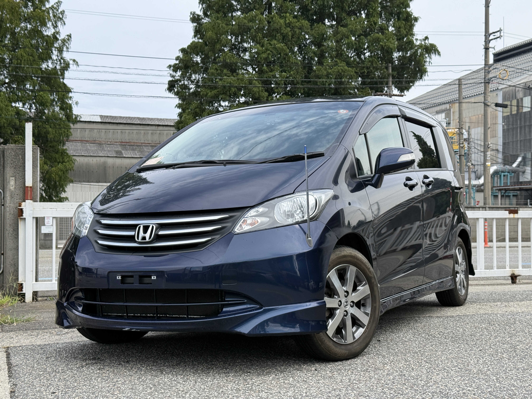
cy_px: 200
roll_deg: +0.0
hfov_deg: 39.7
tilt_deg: +1.5
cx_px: 266
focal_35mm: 48
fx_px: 738
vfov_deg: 30.3
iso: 80
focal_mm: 6.76
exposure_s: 1/2865
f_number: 1.78
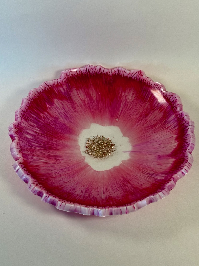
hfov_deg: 30.3
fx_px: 368
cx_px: 100
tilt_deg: -54.2
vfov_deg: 39.7
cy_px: 133
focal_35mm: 48
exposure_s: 1/422
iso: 80
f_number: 1.78
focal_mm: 6.76
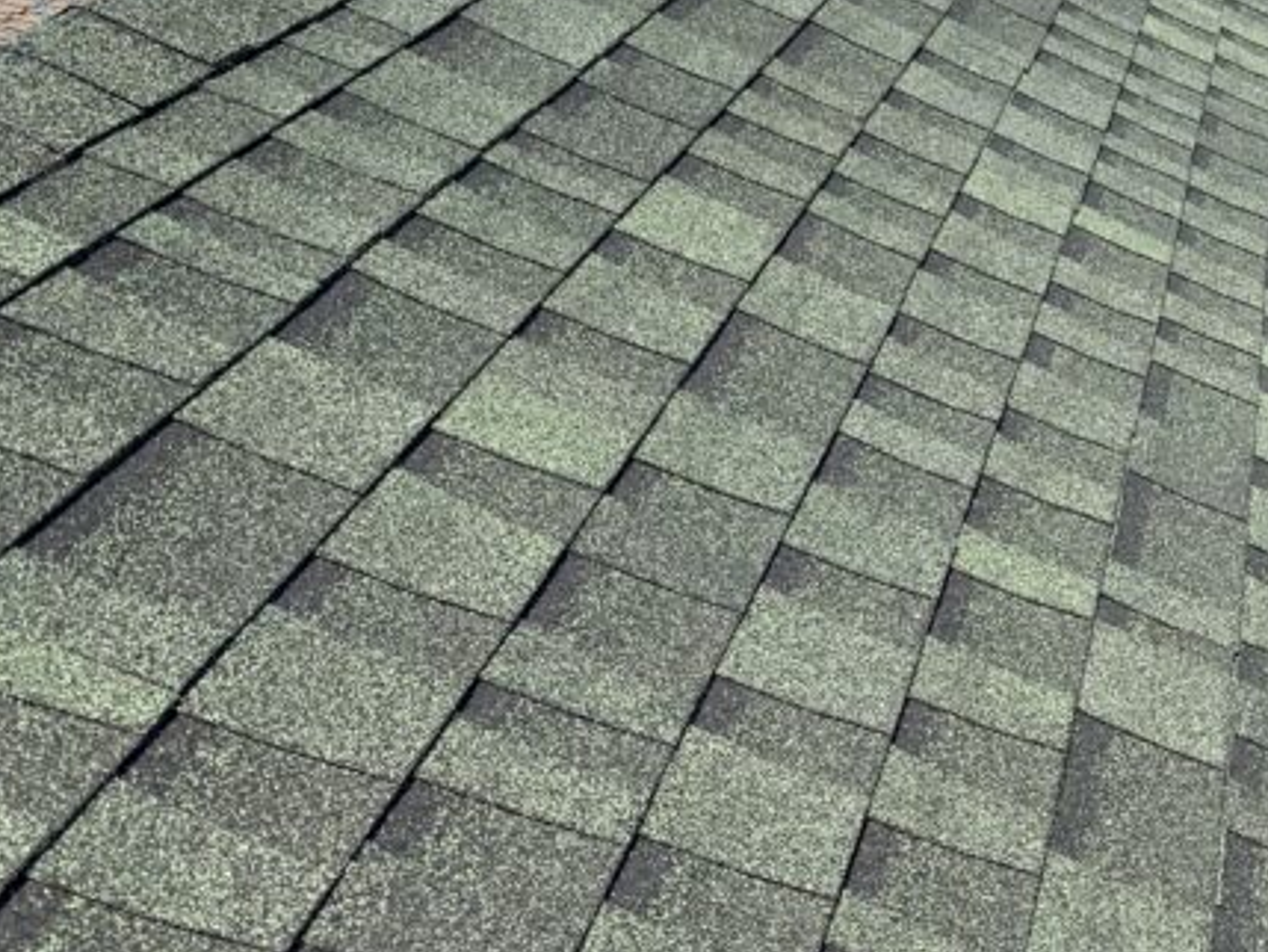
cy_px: 251
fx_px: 2272
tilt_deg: -18.9
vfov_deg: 23.4
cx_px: 1439
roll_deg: +0.5
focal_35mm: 62
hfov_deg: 28.0
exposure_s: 1/1282
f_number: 1.8
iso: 25
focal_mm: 4.25
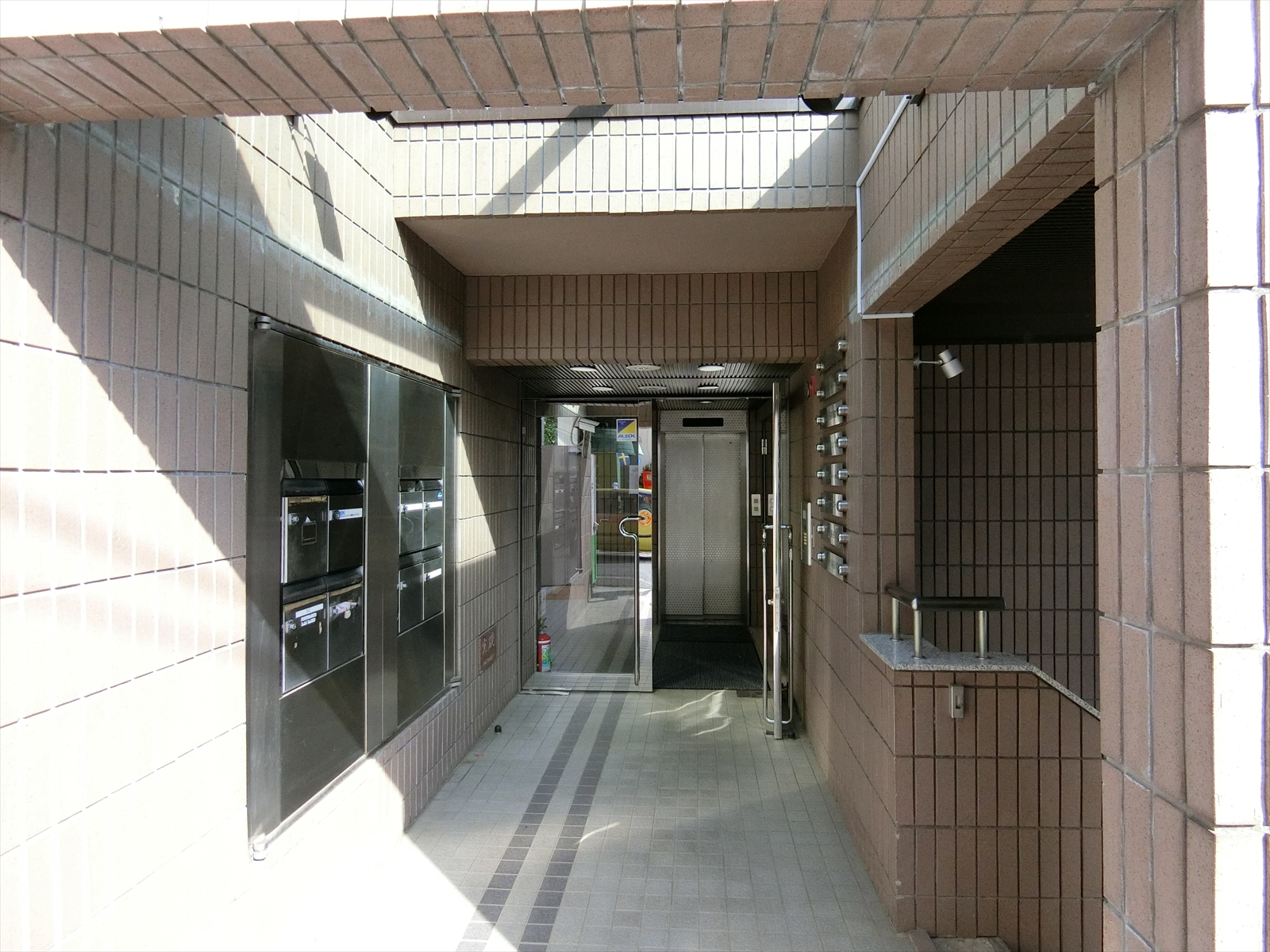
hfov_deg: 84.7
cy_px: 476
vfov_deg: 68.7
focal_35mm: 19
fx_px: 697
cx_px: 635
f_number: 2.7
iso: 320
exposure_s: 1/1000
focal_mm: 4.06
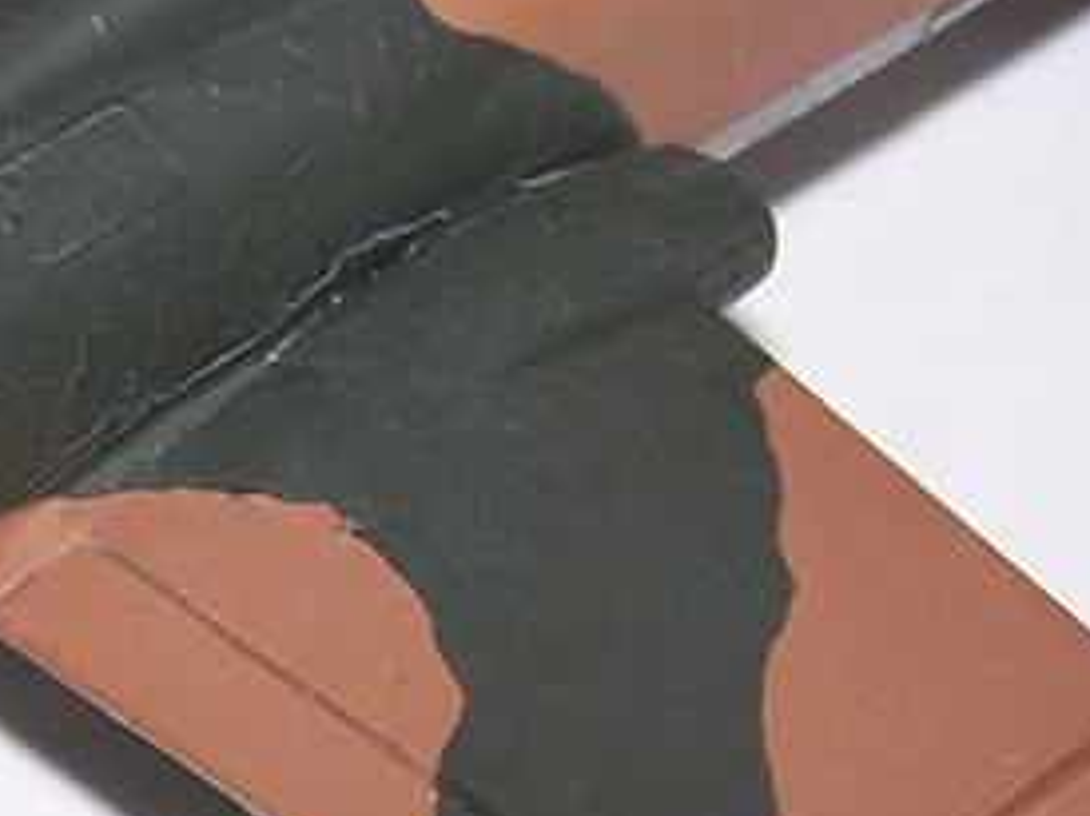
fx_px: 4656
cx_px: 113
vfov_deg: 9.9
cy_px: 876
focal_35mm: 148
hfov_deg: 13.2
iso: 80
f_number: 2.8
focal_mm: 6.3
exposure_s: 1/60
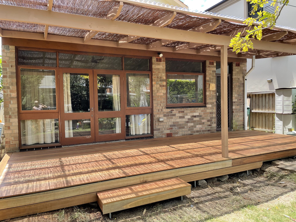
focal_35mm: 26
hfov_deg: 67.3
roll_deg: +0.7
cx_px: 148
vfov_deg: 53.1
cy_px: 111
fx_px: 222
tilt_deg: -1.9
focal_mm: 4.2
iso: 32
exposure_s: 1/332
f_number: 1.6
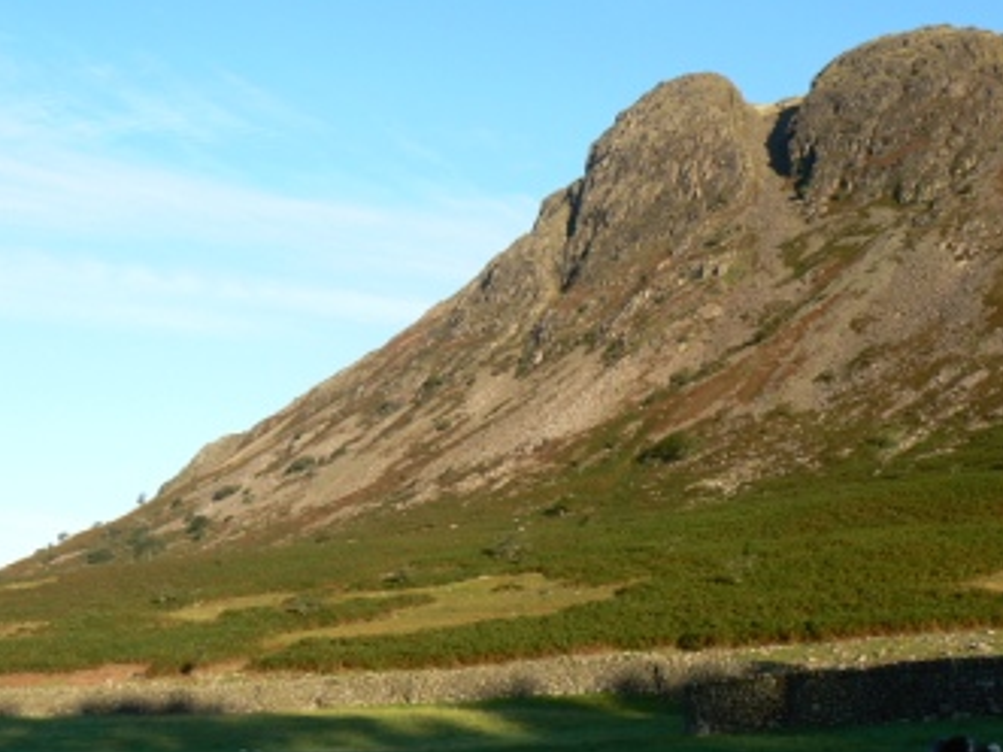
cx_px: 576
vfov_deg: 30.9
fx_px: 1361
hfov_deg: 40.3
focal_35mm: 47
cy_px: 400
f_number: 5.6
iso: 80
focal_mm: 6
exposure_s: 1/200
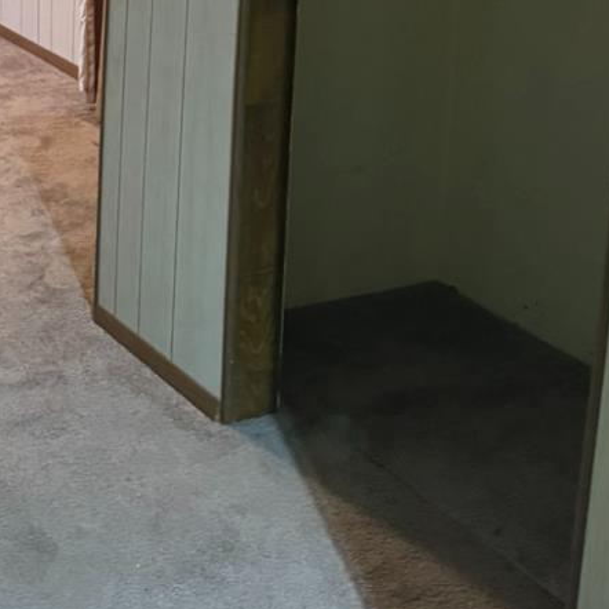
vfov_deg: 22.3
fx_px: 1433
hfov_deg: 23.3
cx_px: 45
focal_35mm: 72
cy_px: -102
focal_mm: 6.76
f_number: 1.78
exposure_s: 1/60
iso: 800
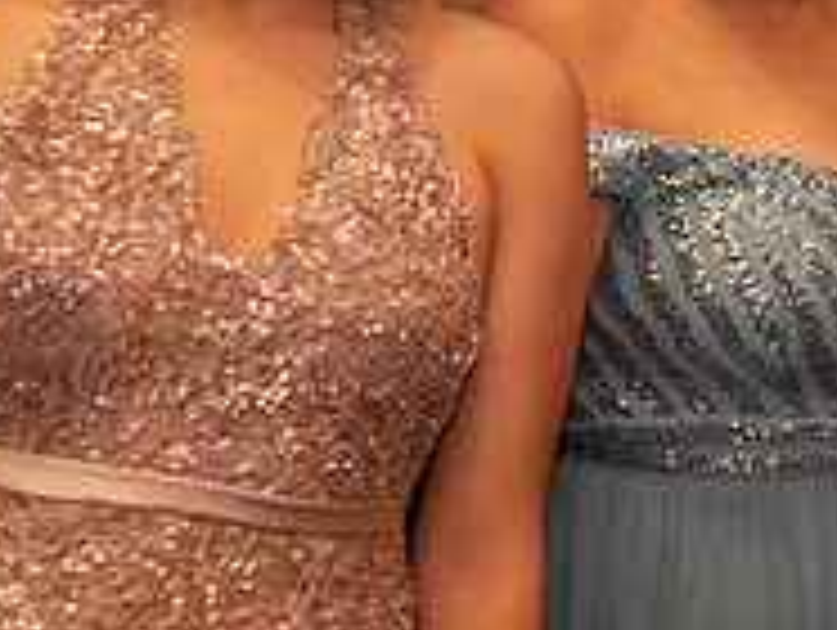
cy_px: 122
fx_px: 3002
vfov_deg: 11.9
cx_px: 895
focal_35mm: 124
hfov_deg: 15.5
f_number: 4.5
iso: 800
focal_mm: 34
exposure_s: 1/60
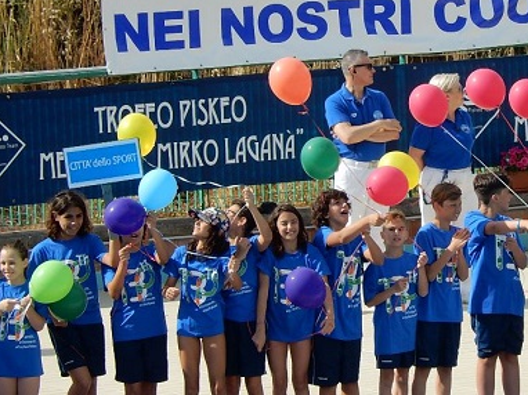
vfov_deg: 2.8
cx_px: 409
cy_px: 142
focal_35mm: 522
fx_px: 7957
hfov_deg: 3.8
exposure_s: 1/500
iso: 125
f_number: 6
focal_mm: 59.5
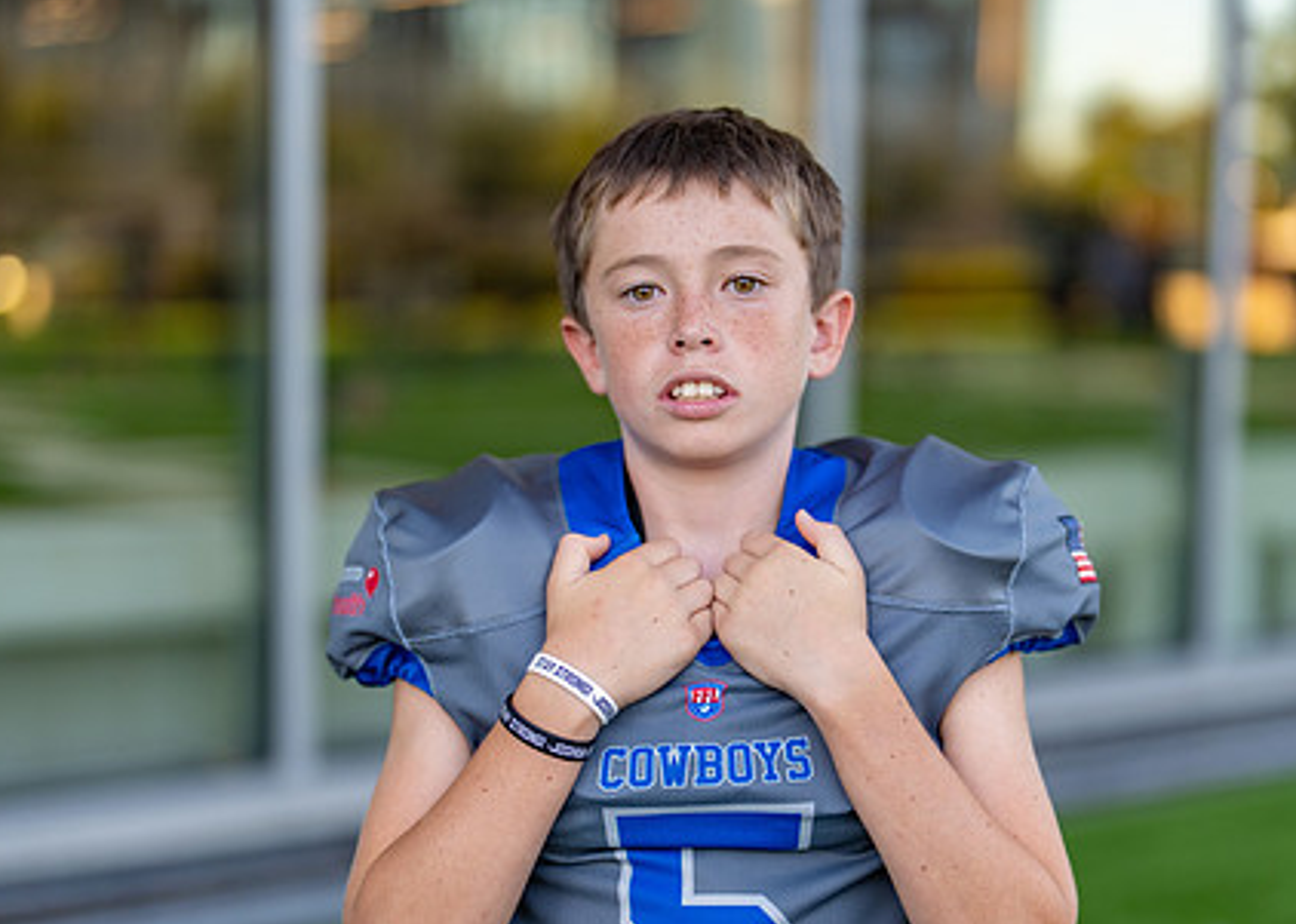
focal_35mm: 74
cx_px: 749
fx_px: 2722
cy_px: 611
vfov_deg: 19.2
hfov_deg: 26.7
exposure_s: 1/640
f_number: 1.2
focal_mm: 50
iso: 100
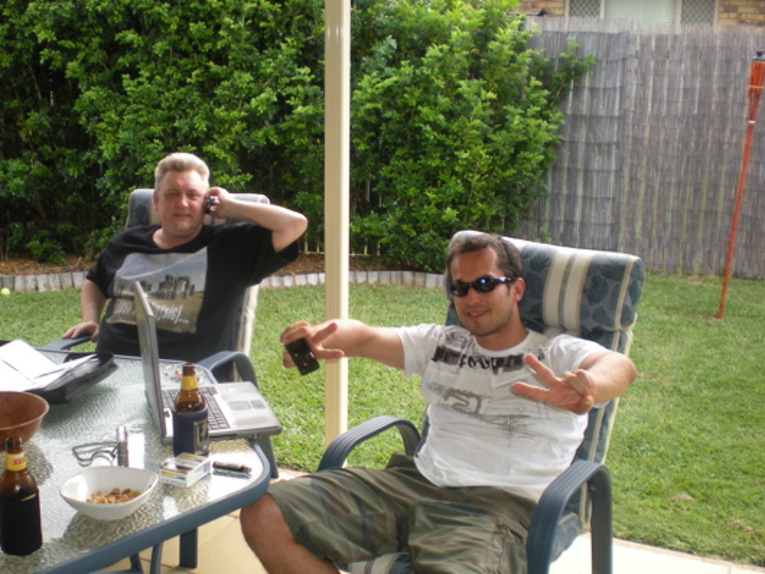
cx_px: 338
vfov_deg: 33.6
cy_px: 303
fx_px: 951
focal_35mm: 43
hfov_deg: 43.8
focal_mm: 6.3
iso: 78
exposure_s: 1/54.3
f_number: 3.1
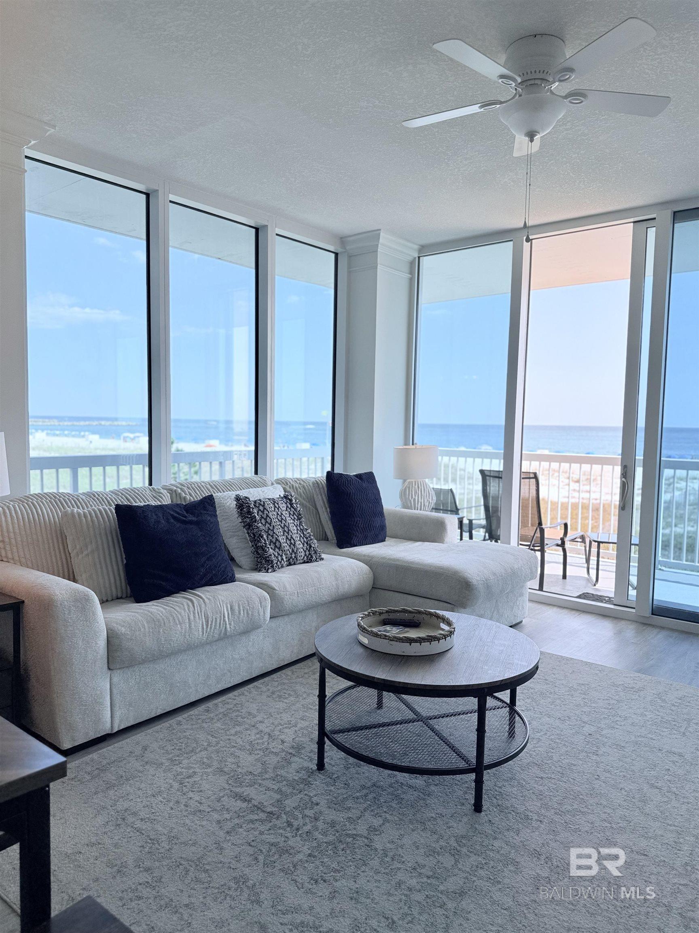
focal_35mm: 24
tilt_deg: -4.3
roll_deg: -1.4
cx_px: 350
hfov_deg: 56.8
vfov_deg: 71.6
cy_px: 466
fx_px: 646
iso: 100
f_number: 1.78
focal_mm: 6.76
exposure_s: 1/1337
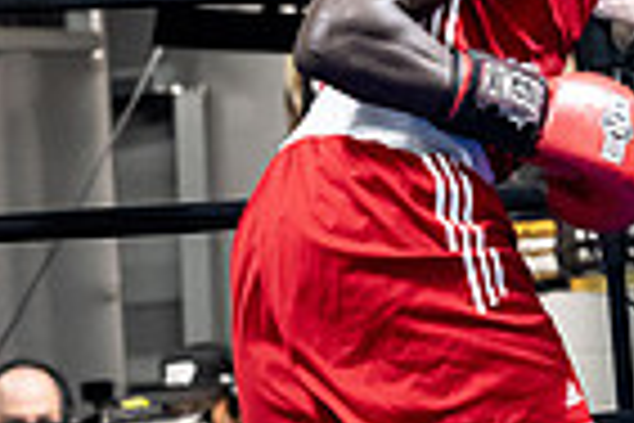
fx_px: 5054
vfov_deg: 4.8
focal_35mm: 287
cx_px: 1012
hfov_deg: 7.0
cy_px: 187
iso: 8000
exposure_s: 1/1000
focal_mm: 70
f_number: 2.8
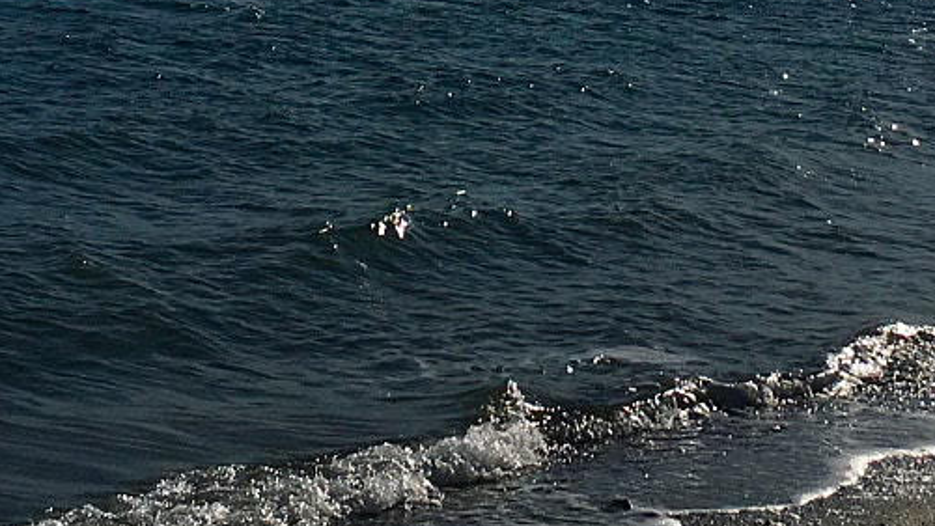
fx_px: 2504
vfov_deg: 11.4
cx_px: 564
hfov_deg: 21.1
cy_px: -311
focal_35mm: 101
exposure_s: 1/12821
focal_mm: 4.15
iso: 25
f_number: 2.2
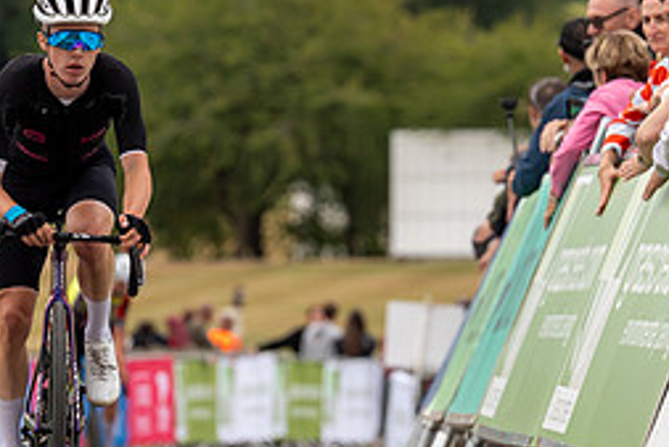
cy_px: 136
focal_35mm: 463
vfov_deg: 3.0
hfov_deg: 4.4
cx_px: 34
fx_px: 8609
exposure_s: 1/1000
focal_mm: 144
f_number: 3.5
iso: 640
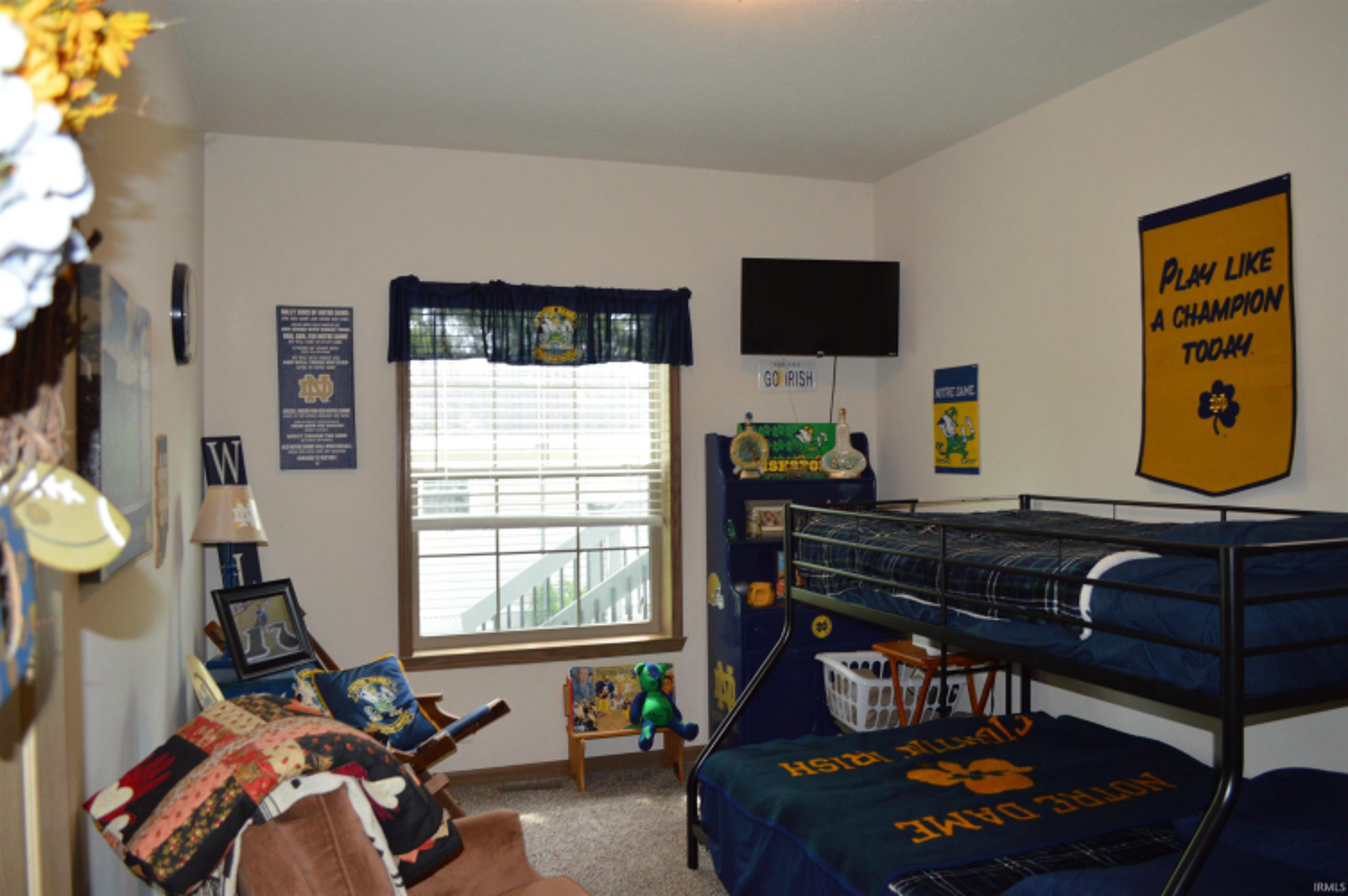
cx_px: 674
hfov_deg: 67.4
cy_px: 448
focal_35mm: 27
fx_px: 1010
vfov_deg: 47.8
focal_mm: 18
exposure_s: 1/60
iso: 400
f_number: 3.5
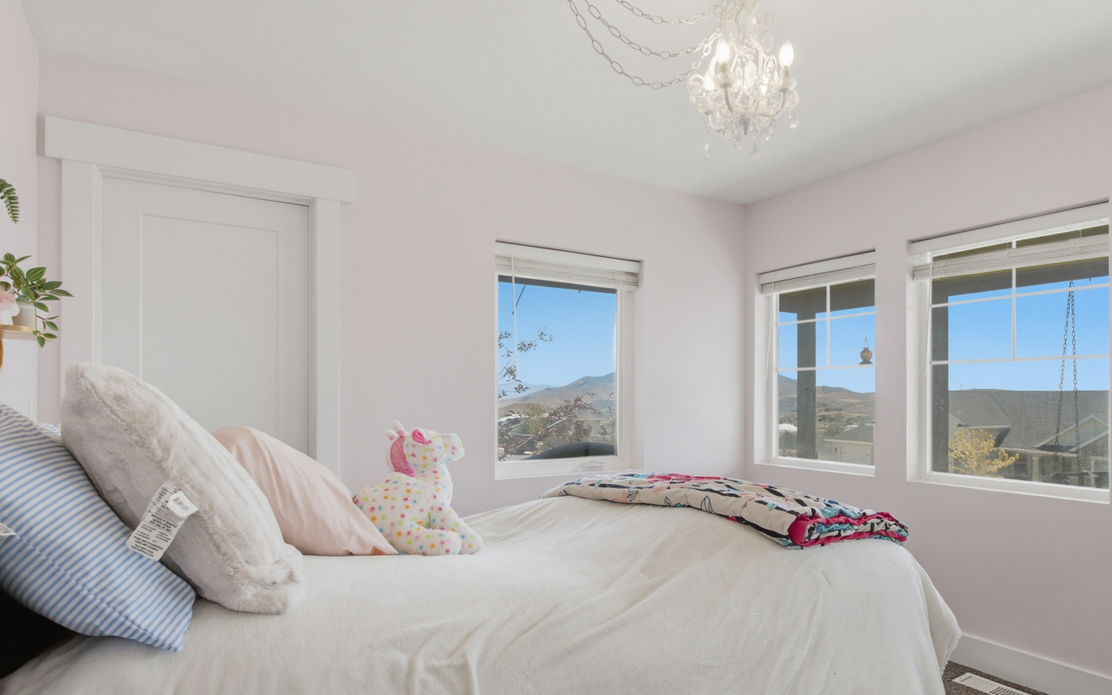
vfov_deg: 54.6
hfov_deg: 79.0
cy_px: 421
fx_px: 667
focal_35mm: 22
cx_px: 651
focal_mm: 16
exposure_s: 1/3200
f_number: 10
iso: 250
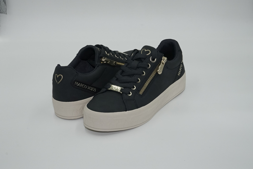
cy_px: 84
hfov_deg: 22.6
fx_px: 632
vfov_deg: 15.2
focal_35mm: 90
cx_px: 126
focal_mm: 60
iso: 2000
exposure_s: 1/1250
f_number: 13
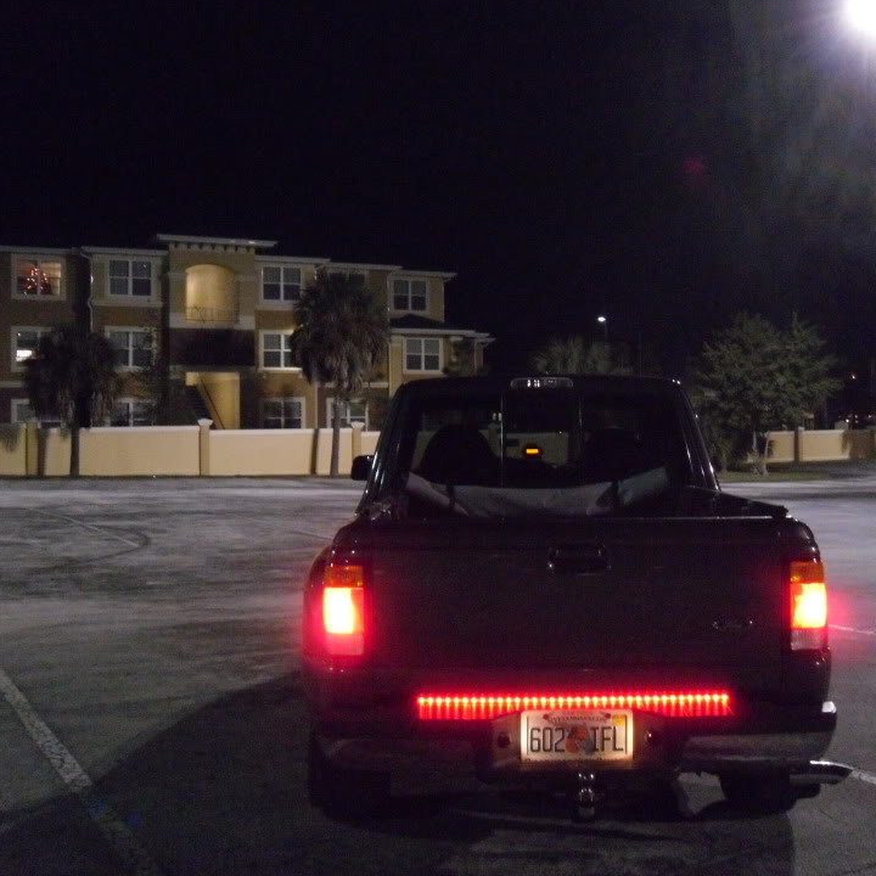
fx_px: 1260
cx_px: 507
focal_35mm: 44
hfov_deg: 38.2
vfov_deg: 38.3
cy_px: 410
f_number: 3.5
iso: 800
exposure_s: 1/8
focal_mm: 6.3
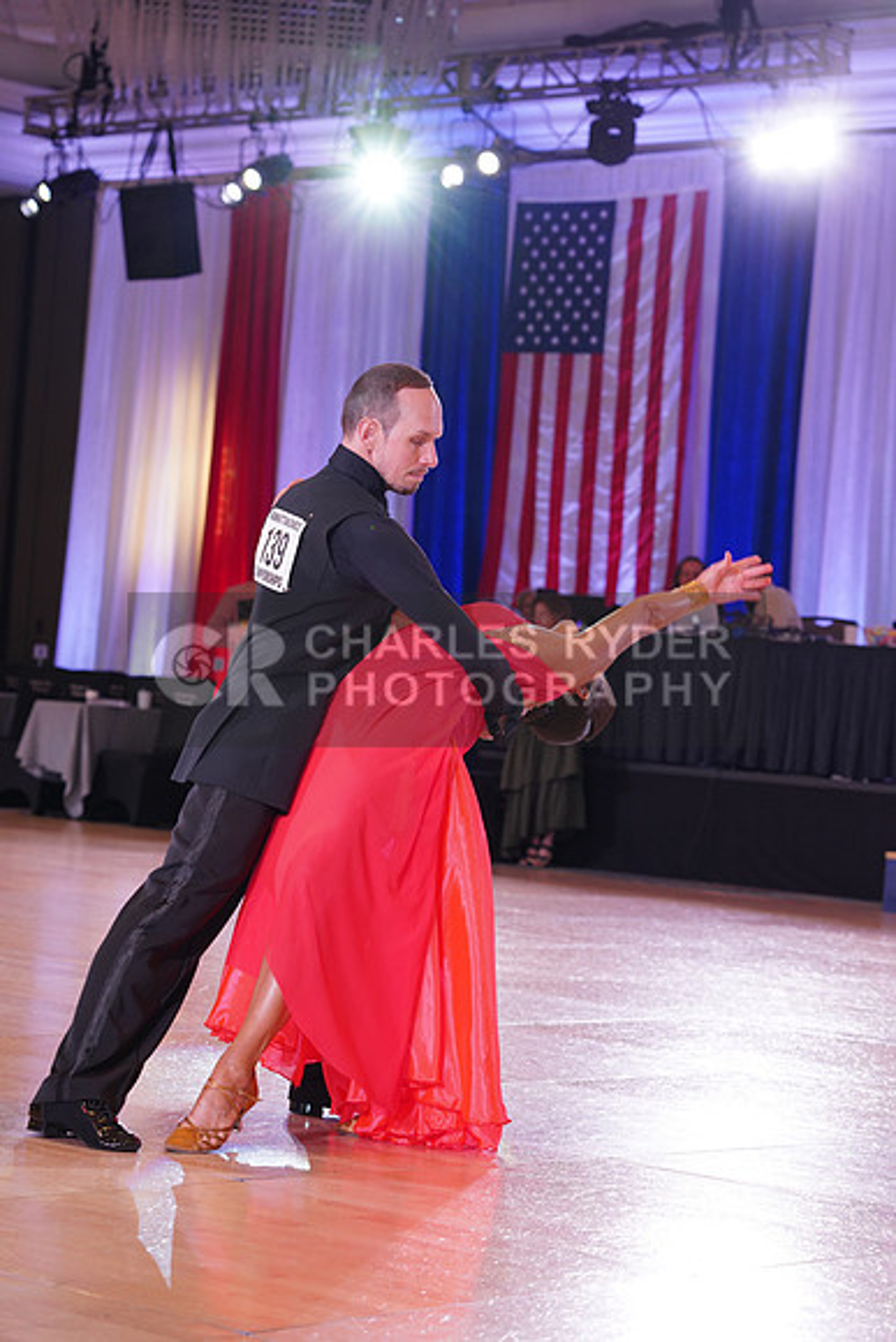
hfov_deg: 15.4
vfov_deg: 22.9
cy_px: 671
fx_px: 3320
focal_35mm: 89
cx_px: 448
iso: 1250
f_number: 5
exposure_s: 1/125
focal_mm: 89
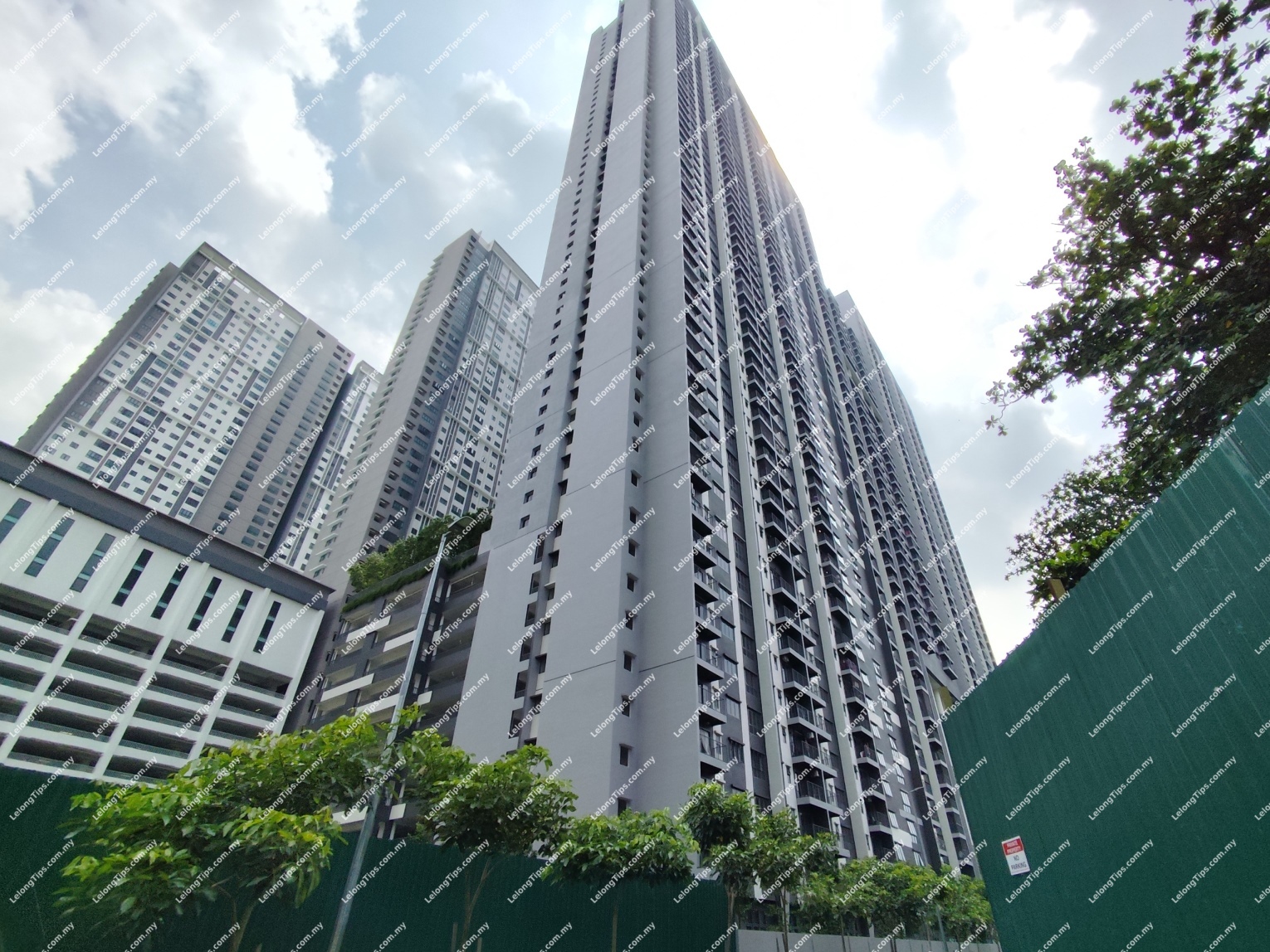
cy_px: 476
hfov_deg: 94.5
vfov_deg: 78.1
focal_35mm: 16
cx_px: 635
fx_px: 587
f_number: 2.2
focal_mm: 1.65
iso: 50
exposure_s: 1/2889
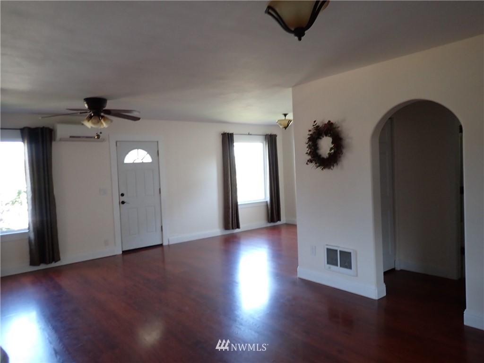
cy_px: 182
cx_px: 242
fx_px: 350
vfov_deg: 54.9
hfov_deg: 69.4
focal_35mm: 25
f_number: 2
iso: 200
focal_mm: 4.5
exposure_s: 1/50
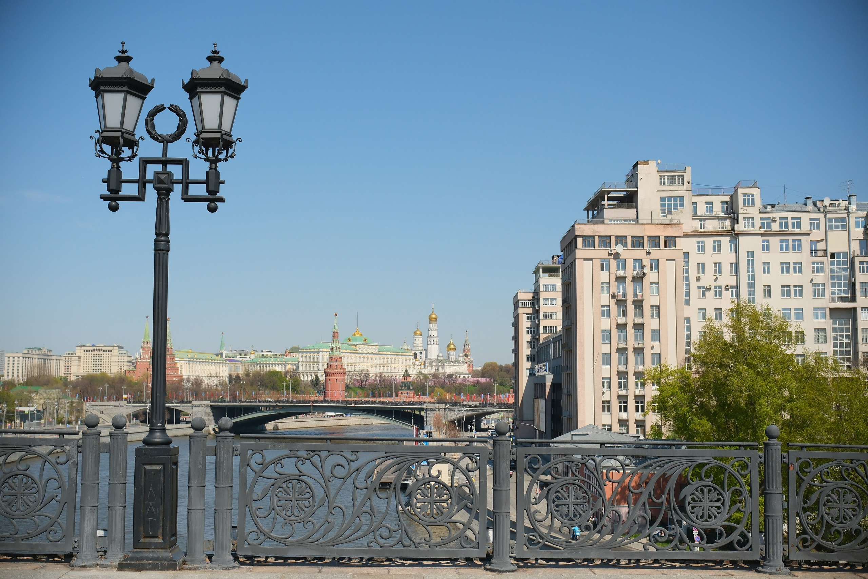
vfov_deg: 32.6
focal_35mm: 41
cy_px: 290
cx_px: 434
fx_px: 989
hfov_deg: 47.4
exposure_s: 1/4000
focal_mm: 27
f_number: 5.6
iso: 640
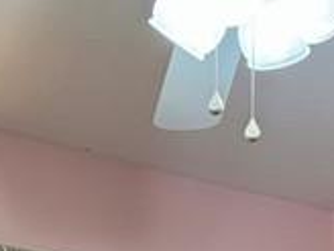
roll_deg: -0.4
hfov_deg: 13.2
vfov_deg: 8.8
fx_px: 1447
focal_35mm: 150
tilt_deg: -1.8
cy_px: 651
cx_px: 151
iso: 160
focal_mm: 6.76
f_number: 1.78
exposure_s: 1/60
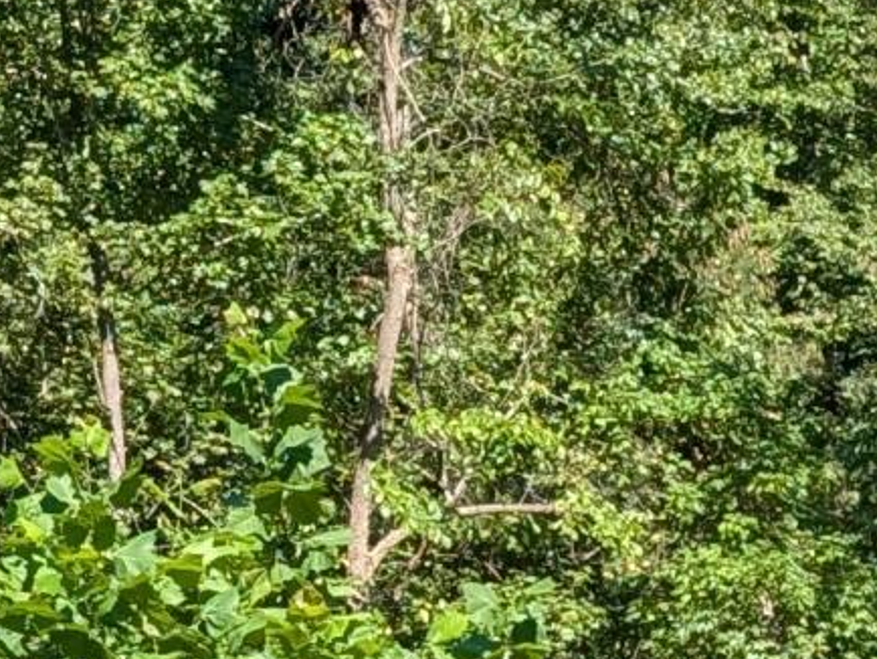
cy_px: 867
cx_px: 1809
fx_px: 4208
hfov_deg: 10.8
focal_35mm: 166
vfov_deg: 8.8
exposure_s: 1/436
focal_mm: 6.9
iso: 22
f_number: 1.68
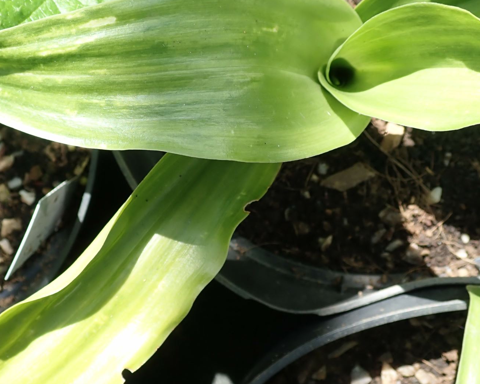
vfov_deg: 33.4
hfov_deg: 41.0
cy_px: 168
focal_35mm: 45
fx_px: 639
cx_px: 197
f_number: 3.2
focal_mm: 5.5
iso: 100
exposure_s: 1/250
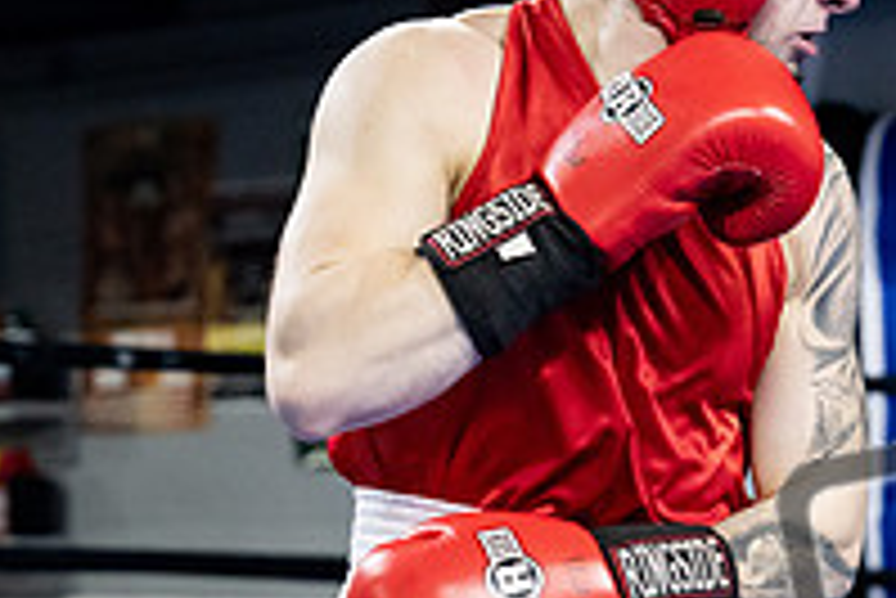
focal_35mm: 204
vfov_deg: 6.7
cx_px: 788
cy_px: 537
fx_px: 5081
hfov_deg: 10.0
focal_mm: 70
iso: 8000
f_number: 2.8
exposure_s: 1/1000
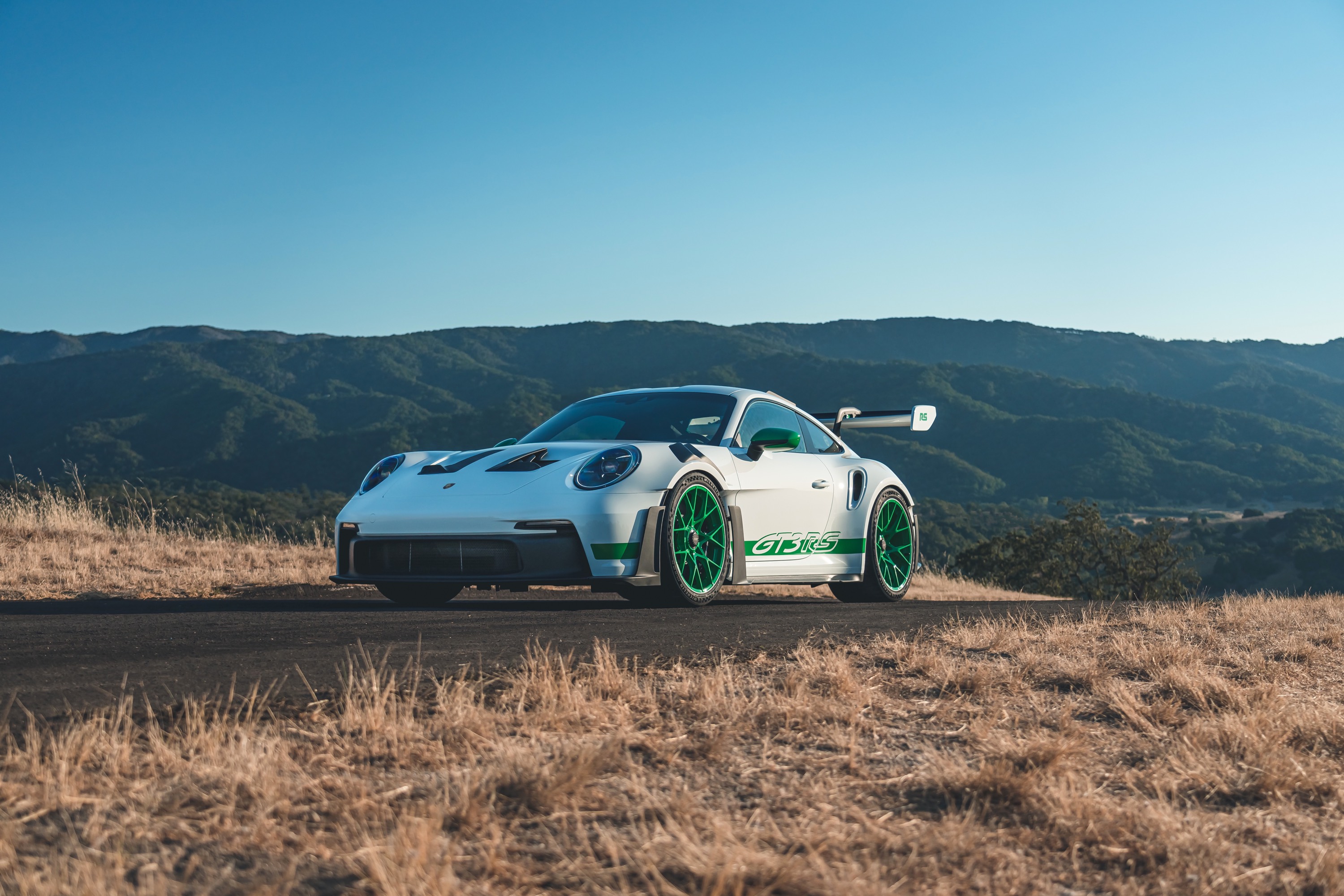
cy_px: 448
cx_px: 672
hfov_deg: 42.7
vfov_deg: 29.2
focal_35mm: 46
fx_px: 1717
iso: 100
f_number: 4
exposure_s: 1/1000
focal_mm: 46
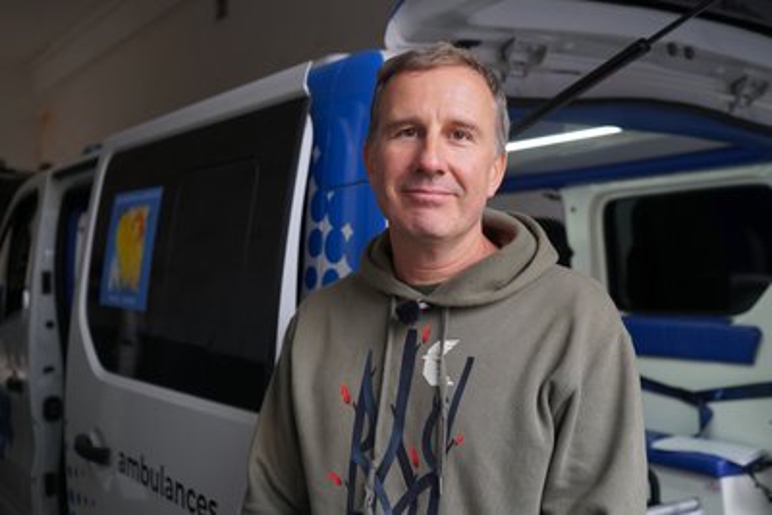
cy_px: 258
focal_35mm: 39
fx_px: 837
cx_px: 386
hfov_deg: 49.5
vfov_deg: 34.2
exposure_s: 1/160
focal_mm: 39
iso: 1000
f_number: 4
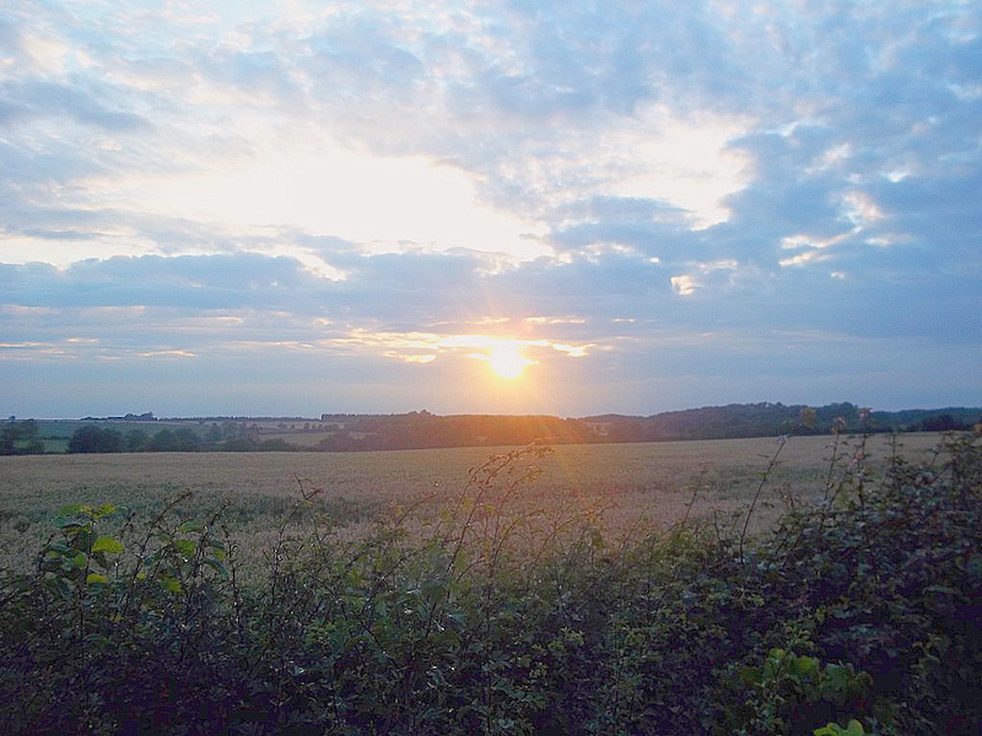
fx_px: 1021
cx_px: 491
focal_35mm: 36
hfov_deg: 51.4
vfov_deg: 39.7
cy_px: 368
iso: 80
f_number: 3.1
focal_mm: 6.5
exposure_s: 1/250
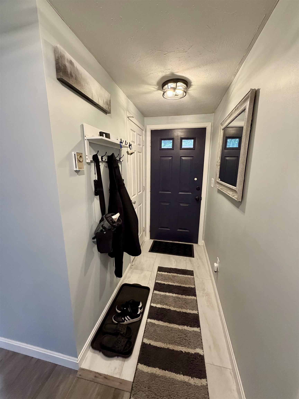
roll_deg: -0.1
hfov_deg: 85.7
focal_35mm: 14
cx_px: 150
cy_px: 200
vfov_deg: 102.1
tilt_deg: -12.0
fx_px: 161
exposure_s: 1/60
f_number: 2.2
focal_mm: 2.22
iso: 400
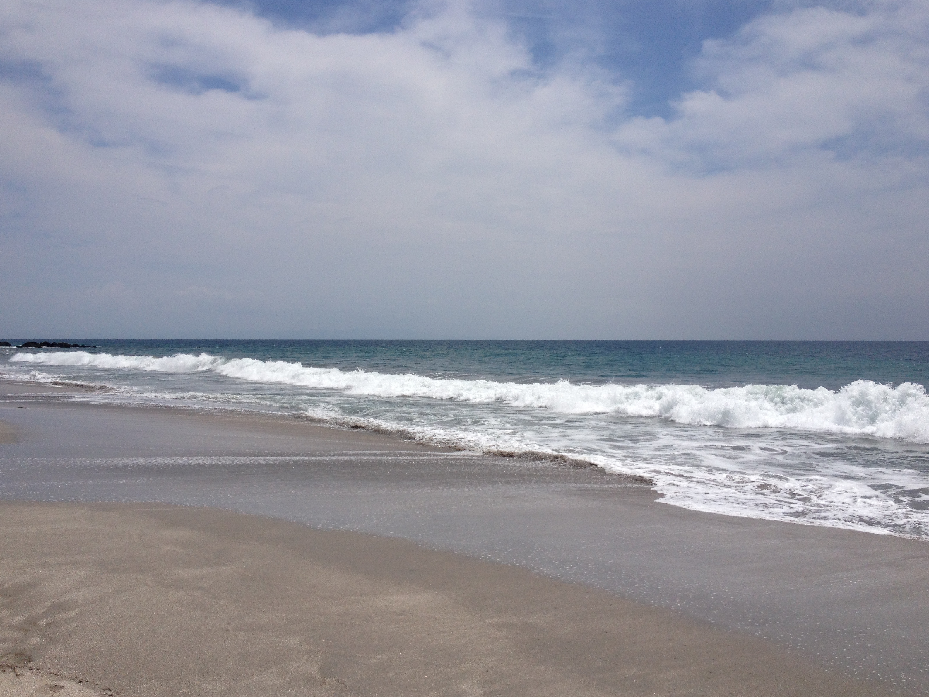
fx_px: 966
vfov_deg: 39.7
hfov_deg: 51.4
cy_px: 344
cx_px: 467
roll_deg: +0.6
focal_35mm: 36
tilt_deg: -3.1
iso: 50
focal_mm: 4.28
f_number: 2.4
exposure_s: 1/6135
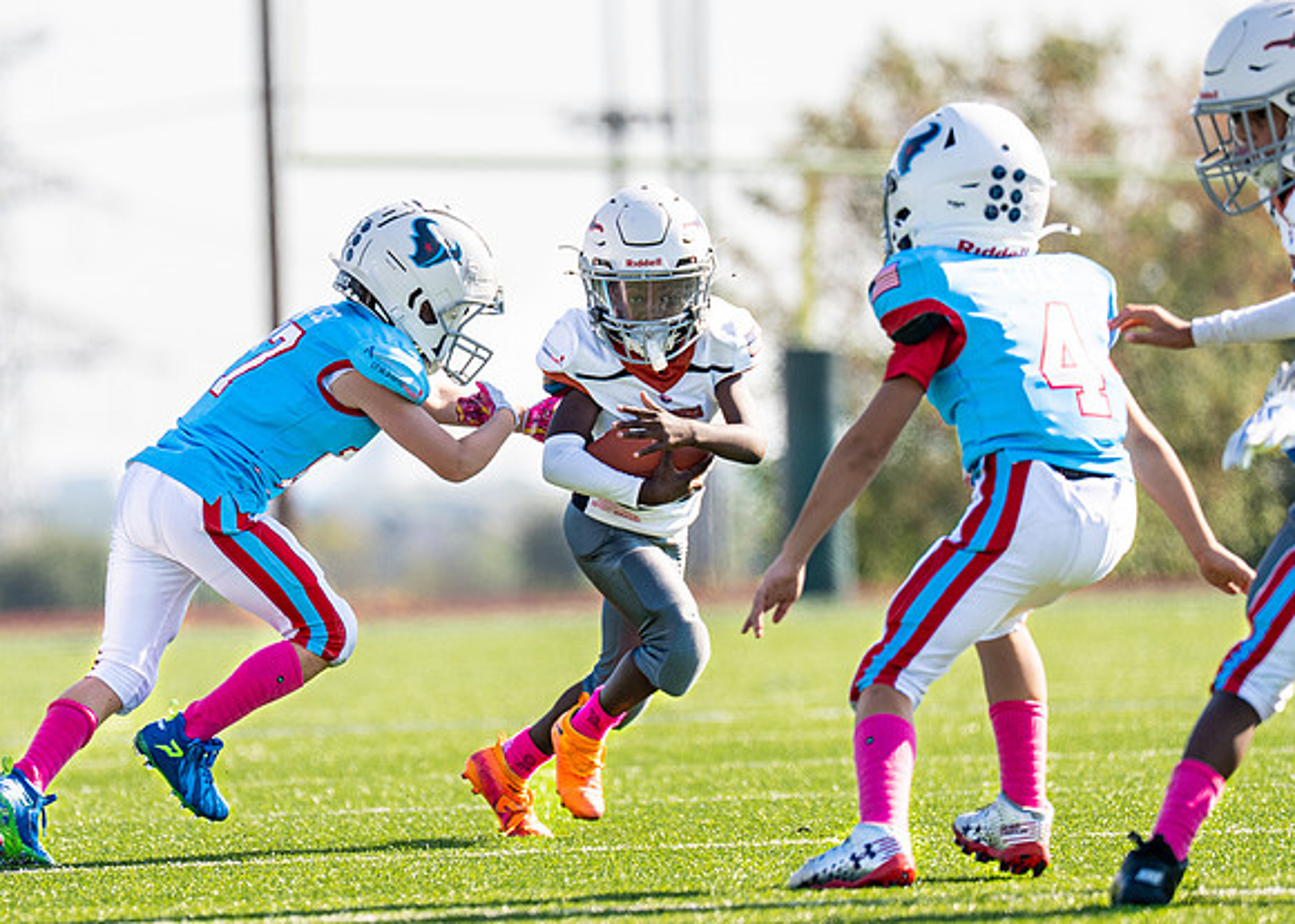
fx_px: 16983
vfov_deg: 3.1
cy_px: 471
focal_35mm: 462
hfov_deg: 4.4
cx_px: 439
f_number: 2.8
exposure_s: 1/1250
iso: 100
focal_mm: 200
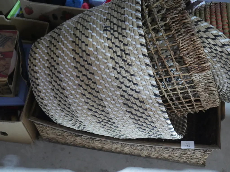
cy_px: 86
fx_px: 306
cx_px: 115
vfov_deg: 31.5
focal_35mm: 46
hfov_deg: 41.2
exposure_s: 1/60
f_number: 5.1
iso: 3200
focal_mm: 23
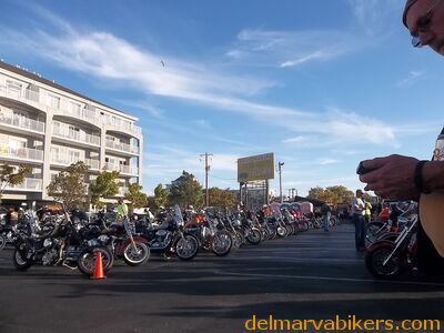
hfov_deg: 65.3
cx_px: 222
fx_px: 346
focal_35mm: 27
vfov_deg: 51.4
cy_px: 166
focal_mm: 4.9
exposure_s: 1/100
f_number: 8.9
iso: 80
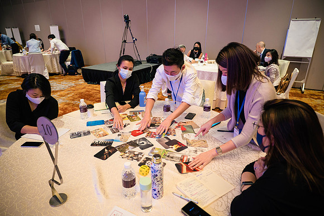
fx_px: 187
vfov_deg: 60.0
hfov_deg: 81.7
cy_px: 108
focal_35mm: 21
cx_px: 162
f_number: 1.7
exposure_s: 1/100
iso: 640
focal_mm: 10
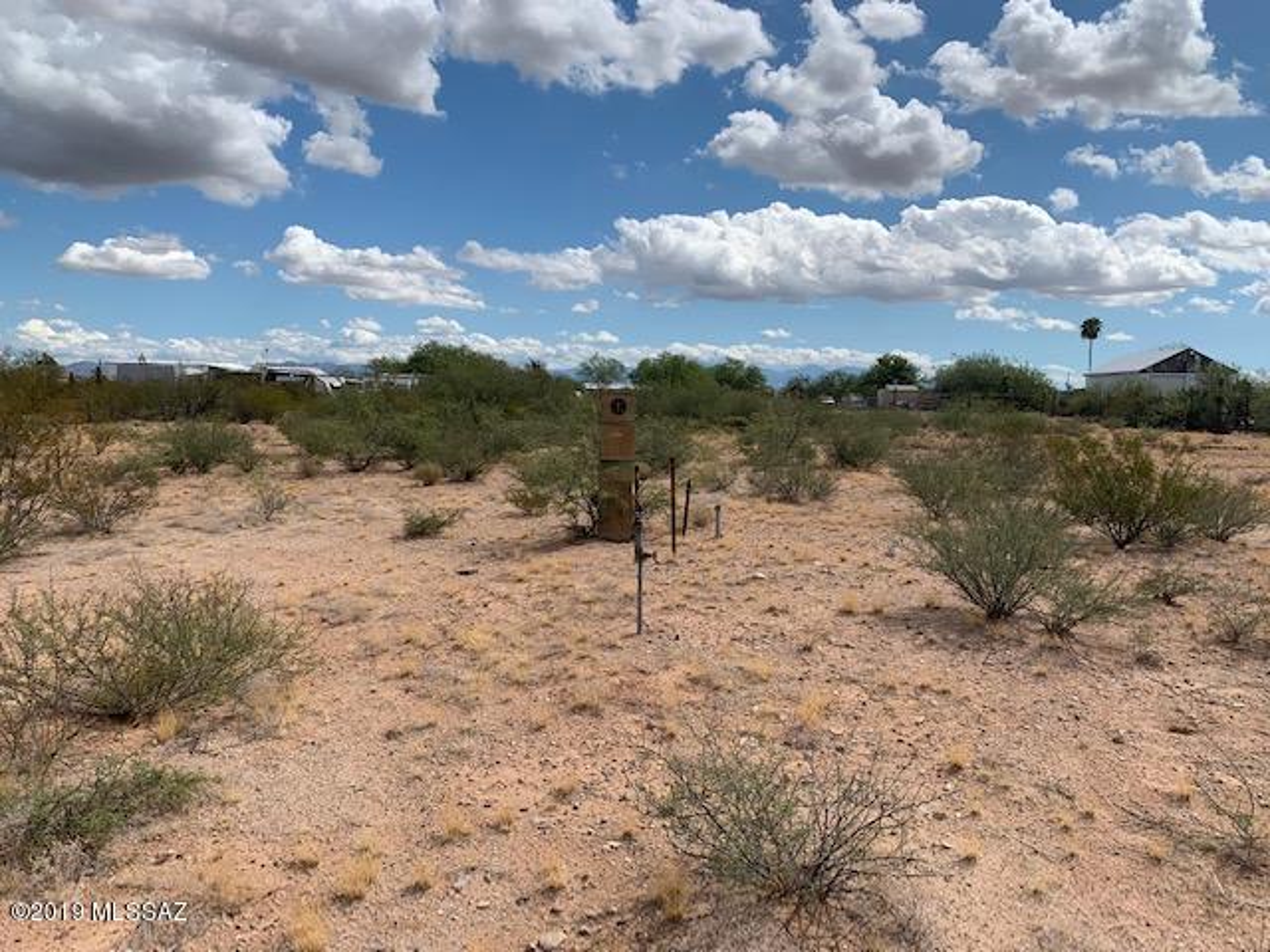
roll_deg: -1.3
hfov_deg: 67.3
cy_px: 476
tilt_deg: -5.3
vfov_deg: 53.1
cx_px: 635
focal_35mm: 26
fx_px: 954
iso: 25
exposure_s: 1/3937
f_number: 1.8
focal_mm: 4.25
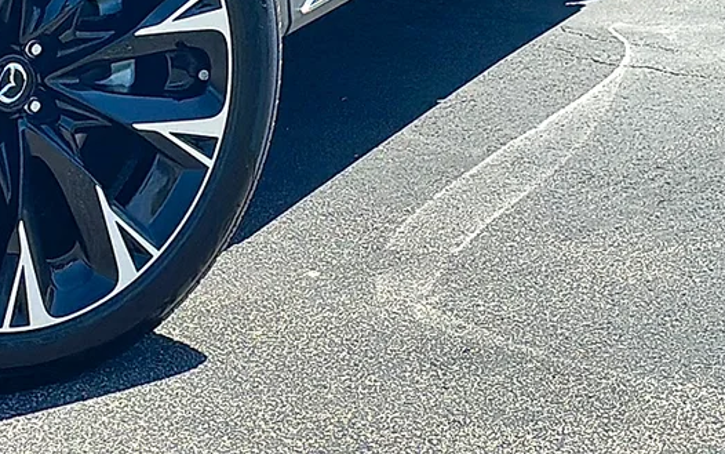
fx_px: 2787
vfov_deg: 9.3
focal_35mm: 141
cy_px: 111
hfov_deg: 14.8
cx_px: 274
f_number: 1.78
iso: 100
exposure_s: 1/3175
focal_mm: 6.86
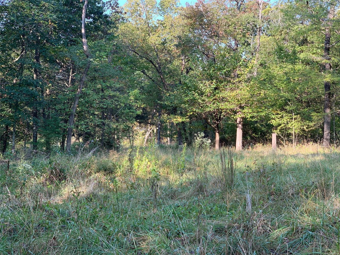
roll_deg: -1.0
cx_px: 170
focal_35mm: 52
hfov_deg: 36.8
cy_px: 128
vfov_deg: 28.0
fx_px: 511
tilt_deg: -2.2
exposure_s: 1/122
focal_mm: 6
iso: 25
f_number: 2.4
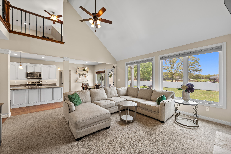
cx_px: 116
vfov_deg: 81.2
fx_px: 90
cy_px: 77
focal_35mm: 14
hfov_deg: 104.2
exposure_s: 1/20
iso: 250
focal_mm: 14
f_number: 10
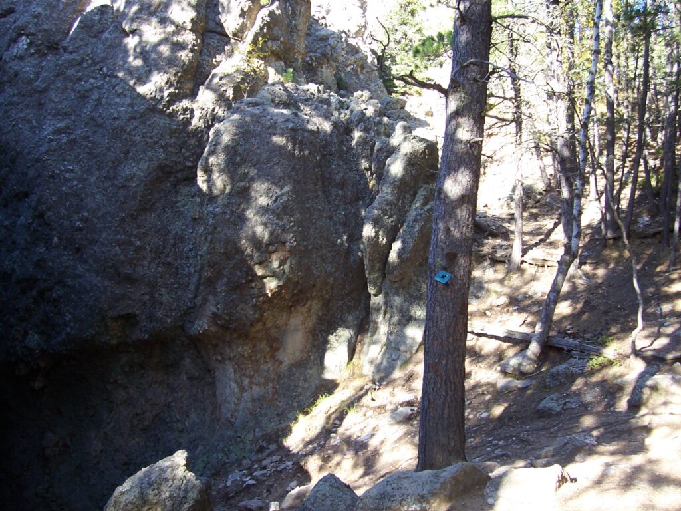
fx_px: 669
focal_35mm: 34
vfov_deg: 41.8
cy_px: 256
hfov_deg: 54.0
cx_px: 340
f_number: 2.7
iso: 80
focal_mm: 5.6
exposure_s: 1/125
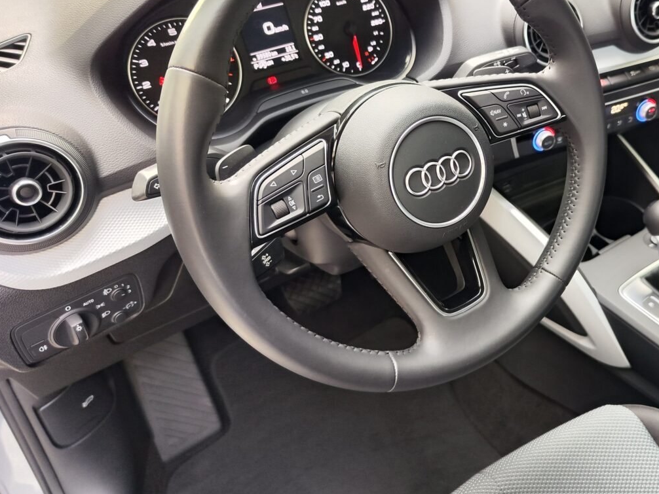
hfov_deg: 55.3
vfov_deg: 43.8
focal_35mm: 32
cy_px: 184
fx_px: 609
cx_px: 455
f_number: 1.69
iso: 334
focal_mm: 7.01
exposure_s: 1/100
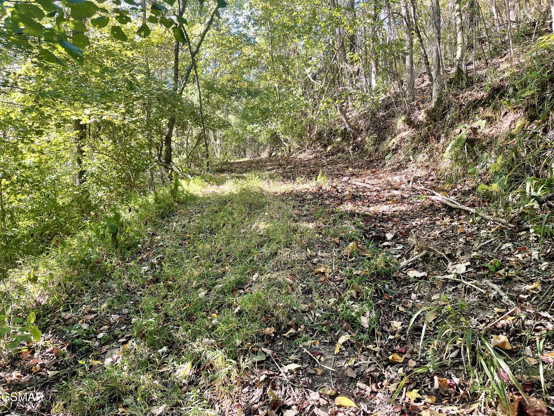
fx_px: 400
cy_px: 208
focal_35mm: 25
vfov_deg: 54.9
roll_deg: +1.4
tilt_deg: -0.1
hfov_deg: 69.4
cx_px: 277
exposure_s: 1/121
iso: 64
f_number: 1.6
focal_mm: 5.1
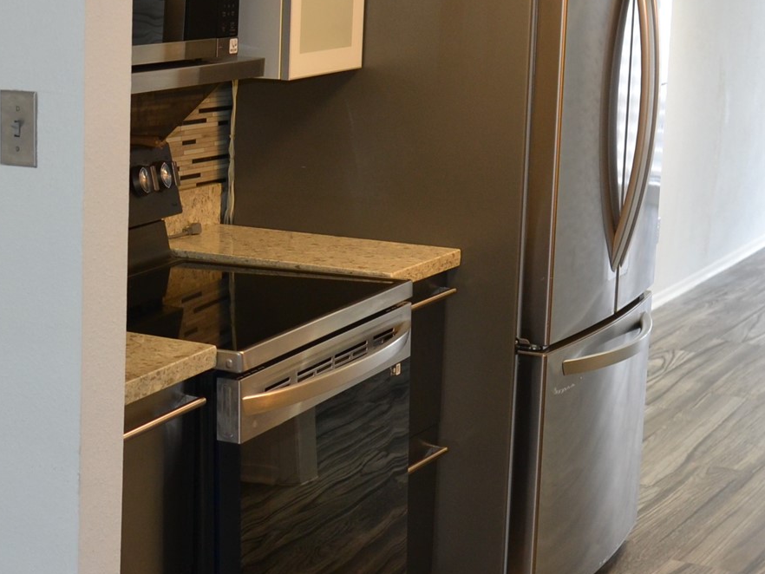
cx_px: 0
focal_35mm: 71
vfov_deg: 20.7
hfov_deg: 26.0
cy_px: 297
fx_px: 1569
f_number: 2.8
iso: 400
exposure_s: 1/60
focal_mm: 20
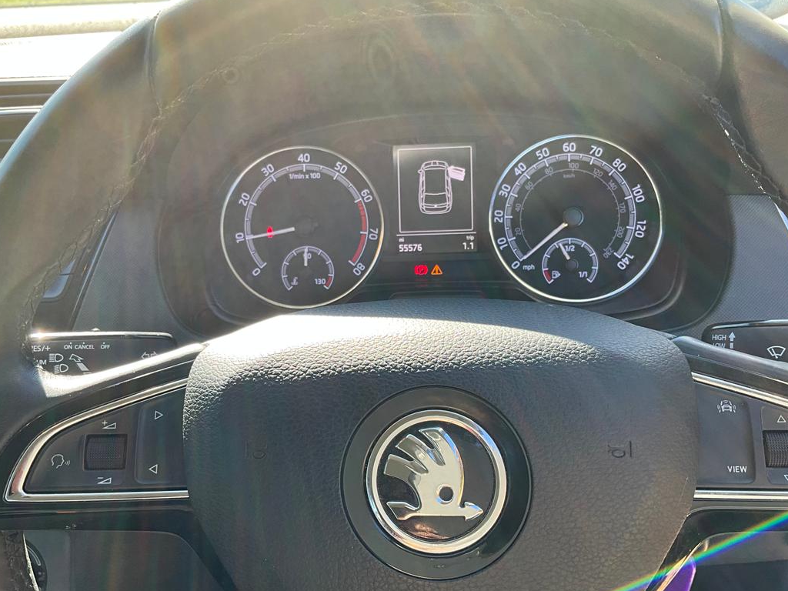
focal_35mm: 34
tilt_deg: -29.4
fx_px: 774
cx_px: 384
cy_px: 312
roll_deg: +0.7
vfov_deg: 41.8
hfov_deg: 54.0
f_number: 1.8
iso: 25
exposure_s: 1/100
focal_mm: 3
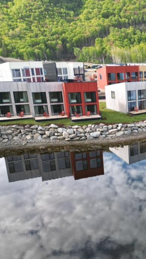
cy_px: 138
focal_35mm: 39
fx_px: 269
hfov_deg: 26.9
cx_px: 176
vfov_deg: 51.6
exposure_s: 1/640
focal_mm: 6.72
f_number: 1.7
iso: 110
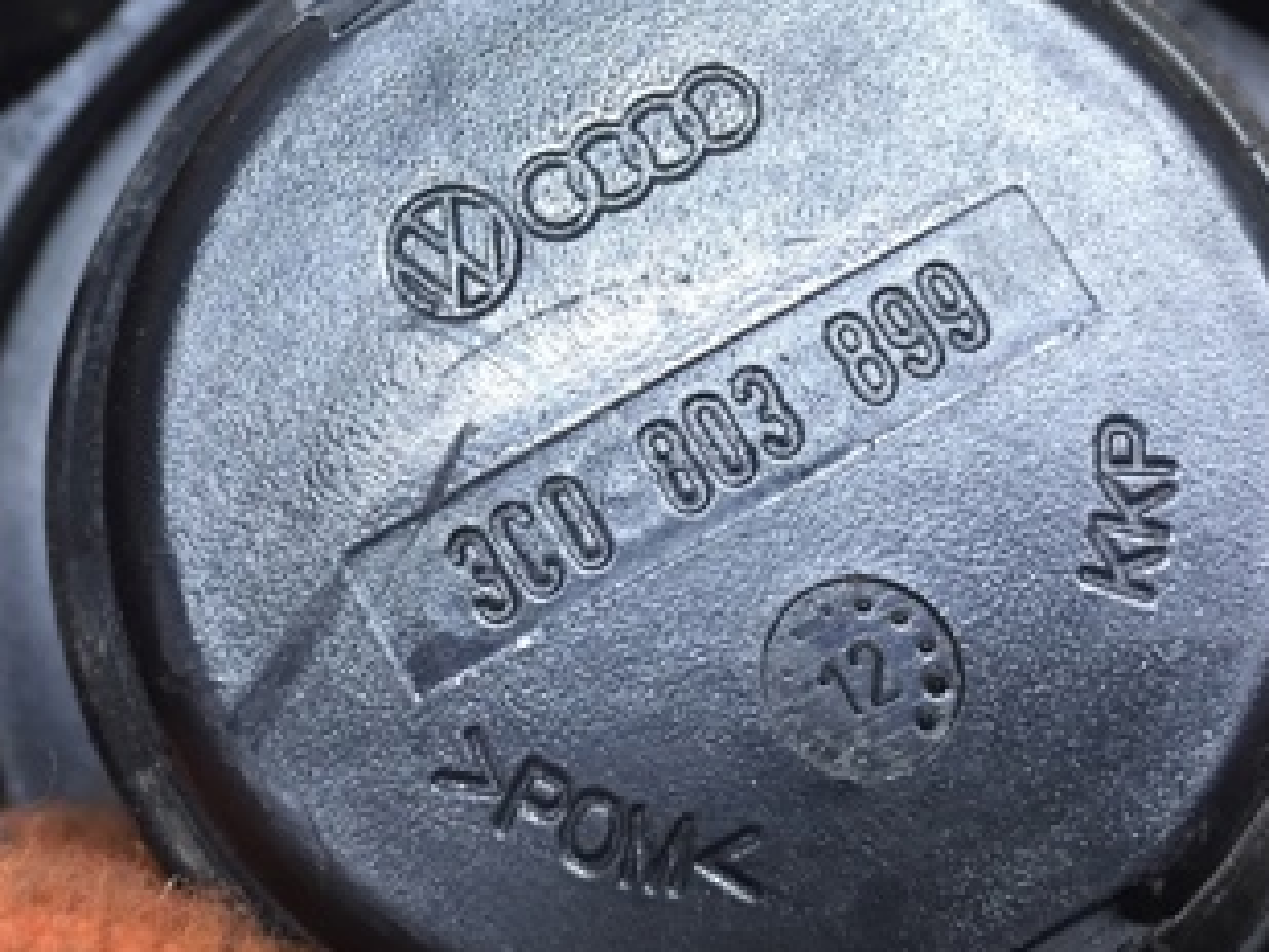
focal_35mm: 60
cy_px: 246
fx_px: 2200
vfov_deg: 24.2
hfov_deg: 31.8
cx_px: 394
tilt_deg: -56.7
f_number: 2.2
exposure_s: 1/30
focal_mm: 4.15
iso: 80
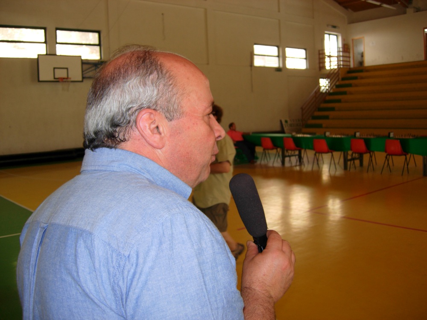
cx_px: 214
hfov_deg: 51.4
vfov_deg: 39.7
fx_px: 444
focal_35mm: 36
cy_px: 160
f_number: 2.7
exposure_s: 1/32
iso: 50
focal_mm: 7.5
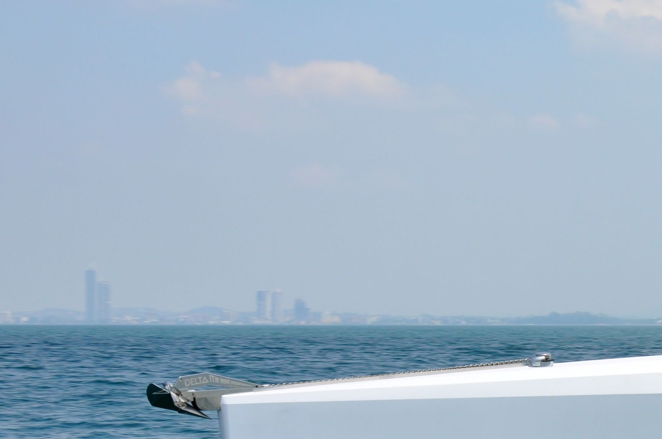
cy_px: 367
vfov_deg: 10.4
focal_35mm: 131
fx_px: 2411
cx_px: 774
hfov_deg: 15.1
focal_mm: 35
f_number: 10
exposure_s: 1/400
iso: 200
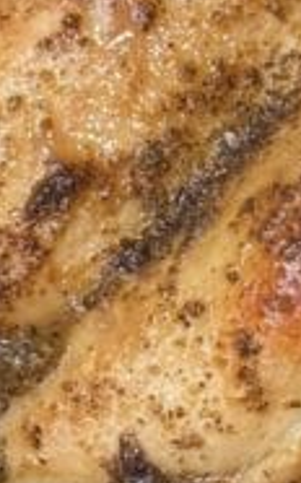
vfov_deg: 8.0
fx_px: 3457
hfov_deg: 5.0
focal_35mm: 263
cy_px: 325
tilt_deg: -65.0
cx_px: 57
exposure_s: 1/58
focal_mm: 6.76
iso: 160
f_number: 1.78
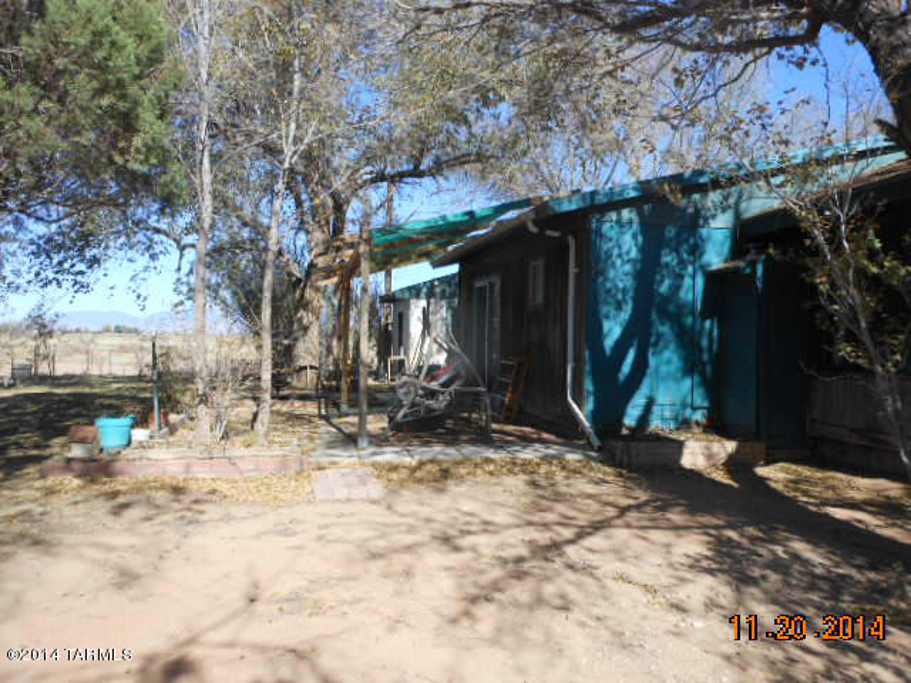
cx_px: 456
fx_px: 737
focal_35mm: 28
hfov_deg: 63.4
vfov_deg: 49.7
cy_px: 342
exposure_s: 1/500
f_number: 3.7
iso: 80
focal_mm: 5
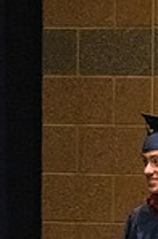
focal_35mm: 913
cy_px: 323
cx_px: 112
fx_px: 6038
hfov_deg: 1.5
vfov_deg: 2.3
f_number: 4.5
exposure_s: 1/250
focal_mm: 200
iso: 8000
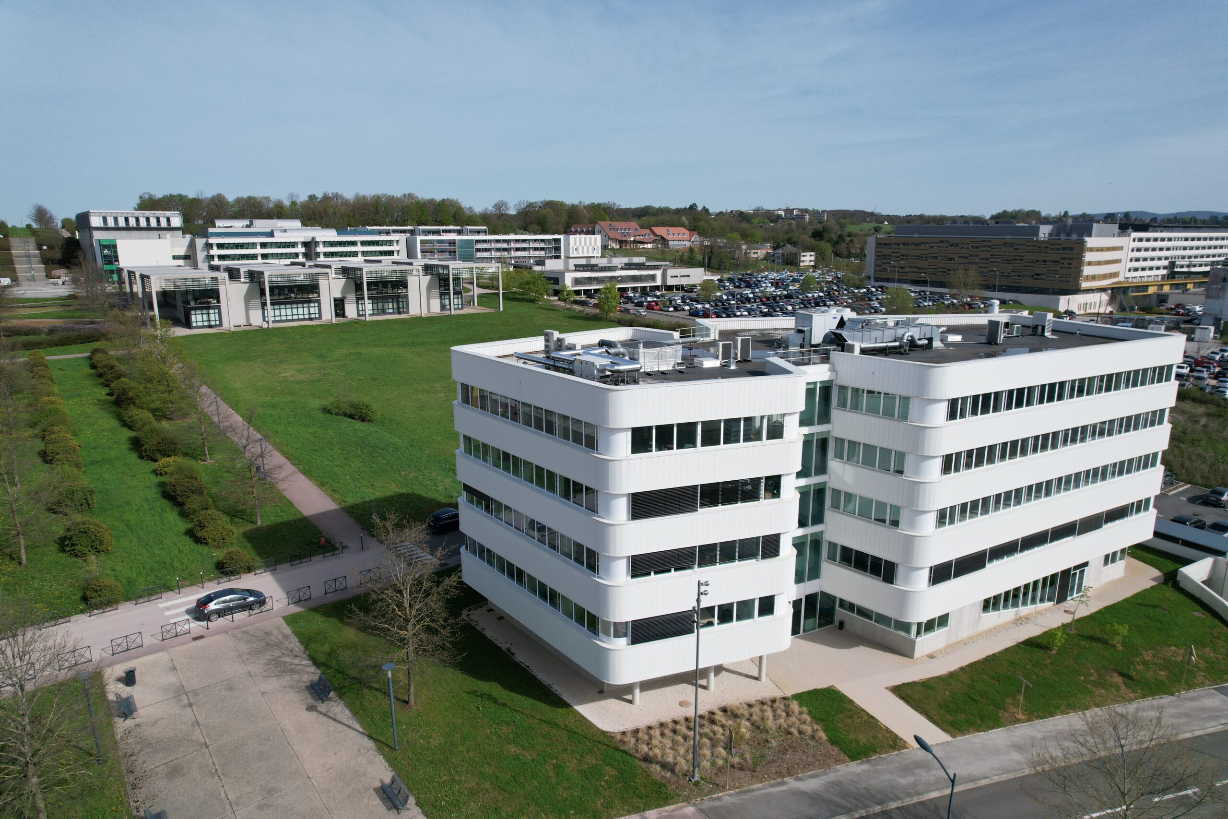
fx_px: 750
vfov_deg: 57.2
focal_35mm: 22
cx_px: 614
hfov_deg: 78.6
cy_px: 410
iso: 160
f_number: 2.8
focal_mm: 8.38
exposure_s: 1/4000
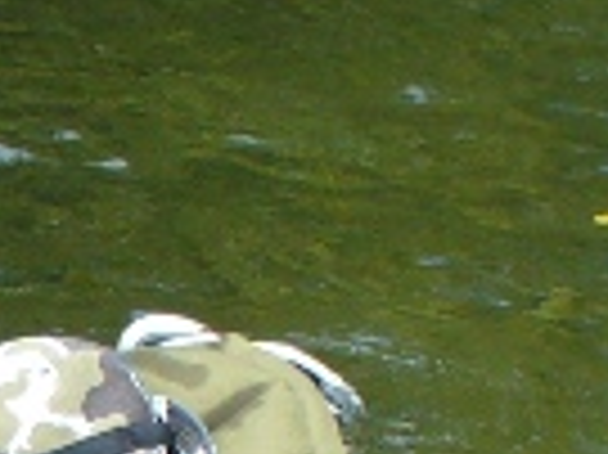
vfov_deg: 5.6
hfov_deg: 7.5
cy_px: 780
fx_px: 4545
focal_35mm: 259
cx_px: -378
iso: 80
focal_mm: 6.1
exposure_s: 1/320
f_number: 2.8
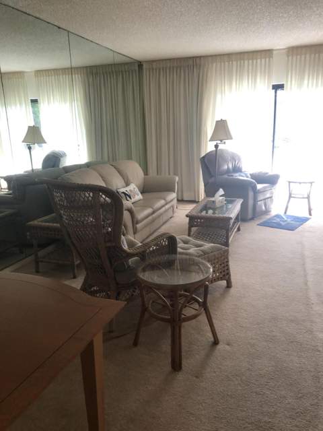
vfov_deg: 63.4
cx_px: 162
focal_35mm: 28
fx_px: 348
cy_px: 216
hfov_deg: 49.7
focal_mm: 3.99
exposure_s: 1/30
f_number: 1.8
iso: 40
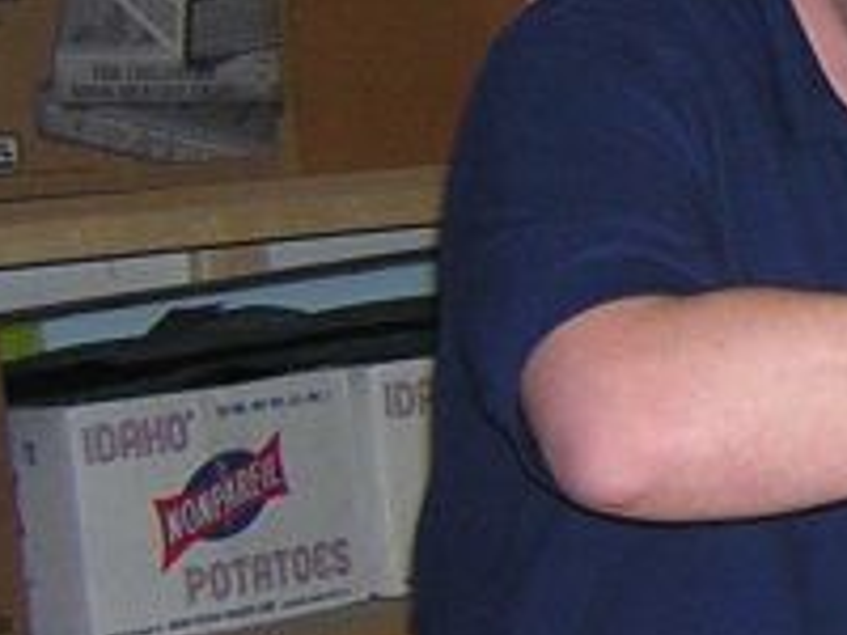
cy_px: 178
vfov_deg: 10.3
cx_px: 1368
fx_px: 3523
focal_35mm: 144
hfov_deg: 12.8
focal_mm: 4.7
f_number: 2.6
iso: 259
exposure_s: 1/60.1
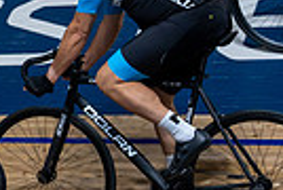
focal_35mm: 138
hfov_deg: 13.7
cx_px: -180
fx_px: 1087
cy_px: 96
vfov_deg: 10.0
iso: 2500
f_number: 2.8
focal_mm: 32
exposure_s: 1/1000
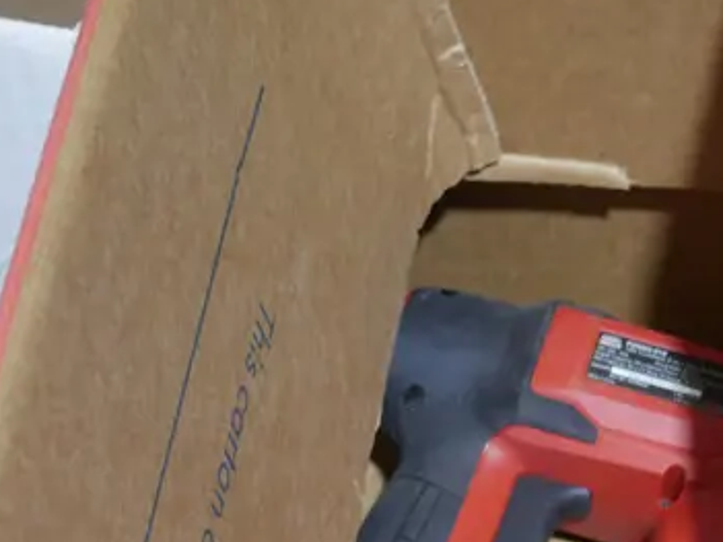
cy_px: 644
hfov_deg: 17.0
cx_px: 851
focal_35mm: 111
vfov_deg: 13.0
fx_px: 2318
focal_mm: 19
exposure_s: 1/60
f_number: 4.1
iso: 500
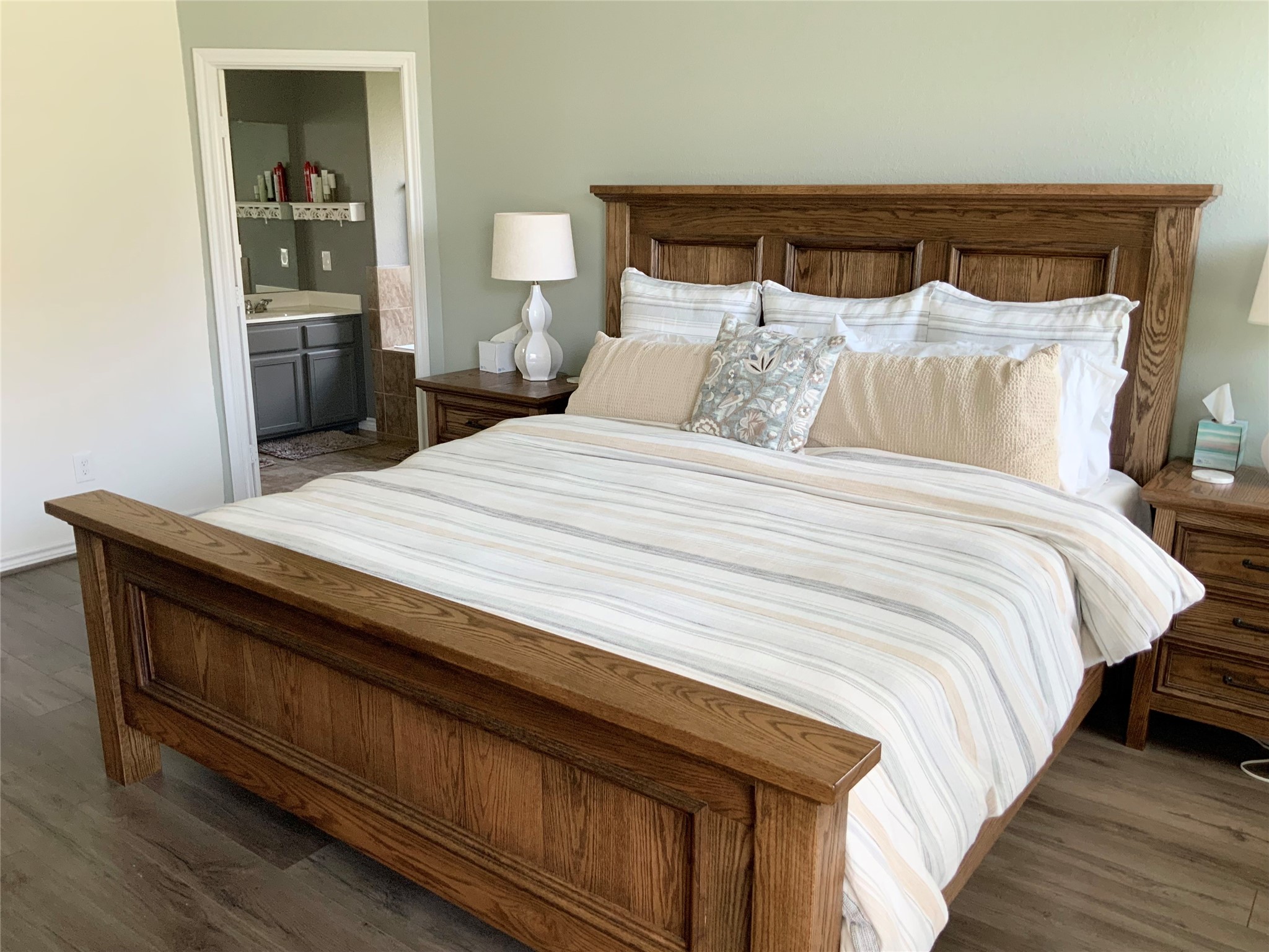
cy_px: 476
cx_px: 634
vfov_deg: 48.2
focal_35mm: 29
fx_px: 1063
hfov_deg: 61.7
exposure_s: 1/60
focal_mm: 3
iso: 64
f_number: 1.8
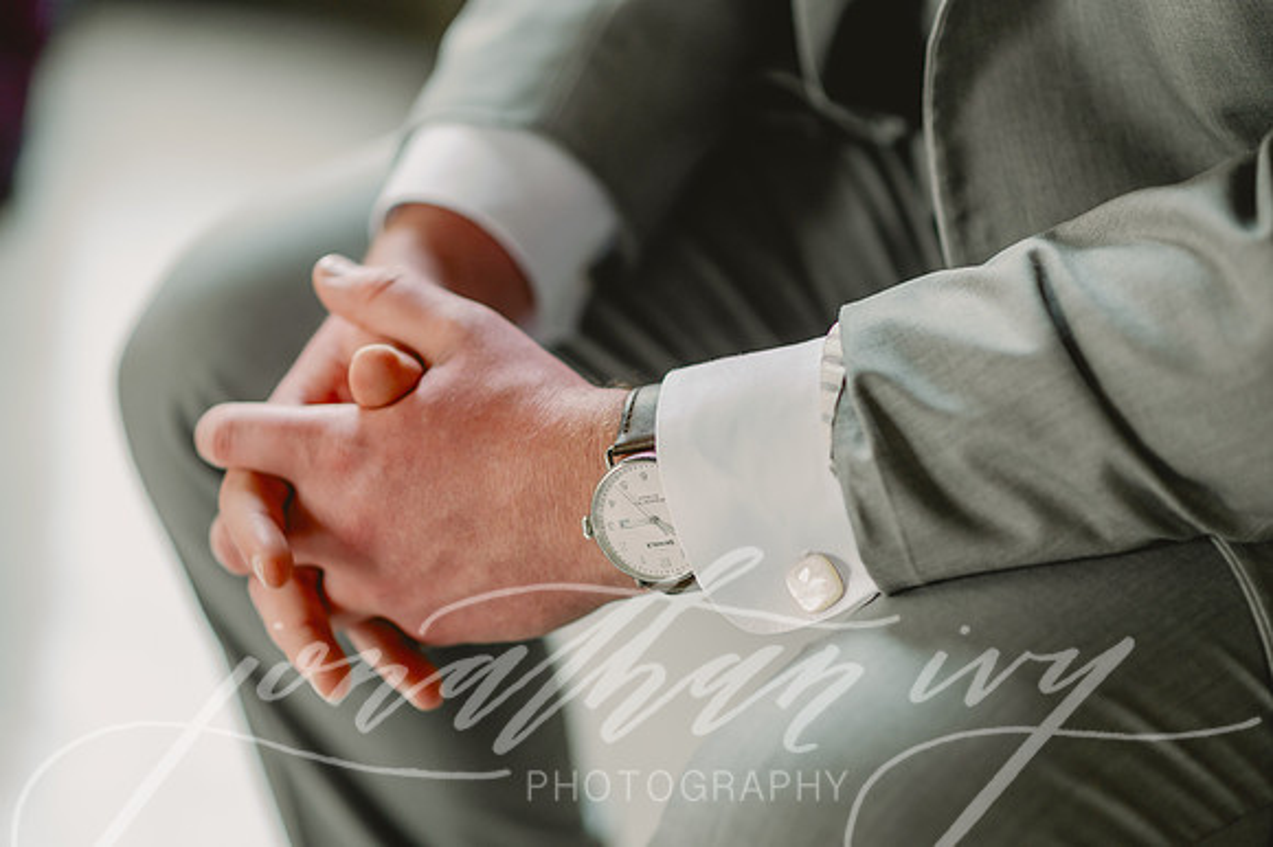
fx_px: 3004
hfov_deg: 23.9
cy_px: 424
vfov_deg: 16.1
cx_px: 636
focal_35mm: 85
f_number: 2.2
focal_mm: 85
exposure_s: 1/320
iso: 400
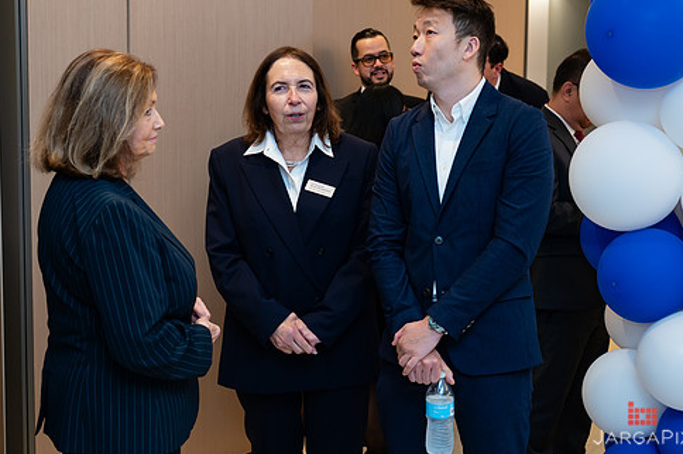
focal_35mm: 56
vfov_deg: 24.1
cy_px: 195
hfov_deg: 35.7
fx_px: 1062
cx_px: 331
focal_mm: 45
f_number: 4
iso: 400
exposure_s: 1/160
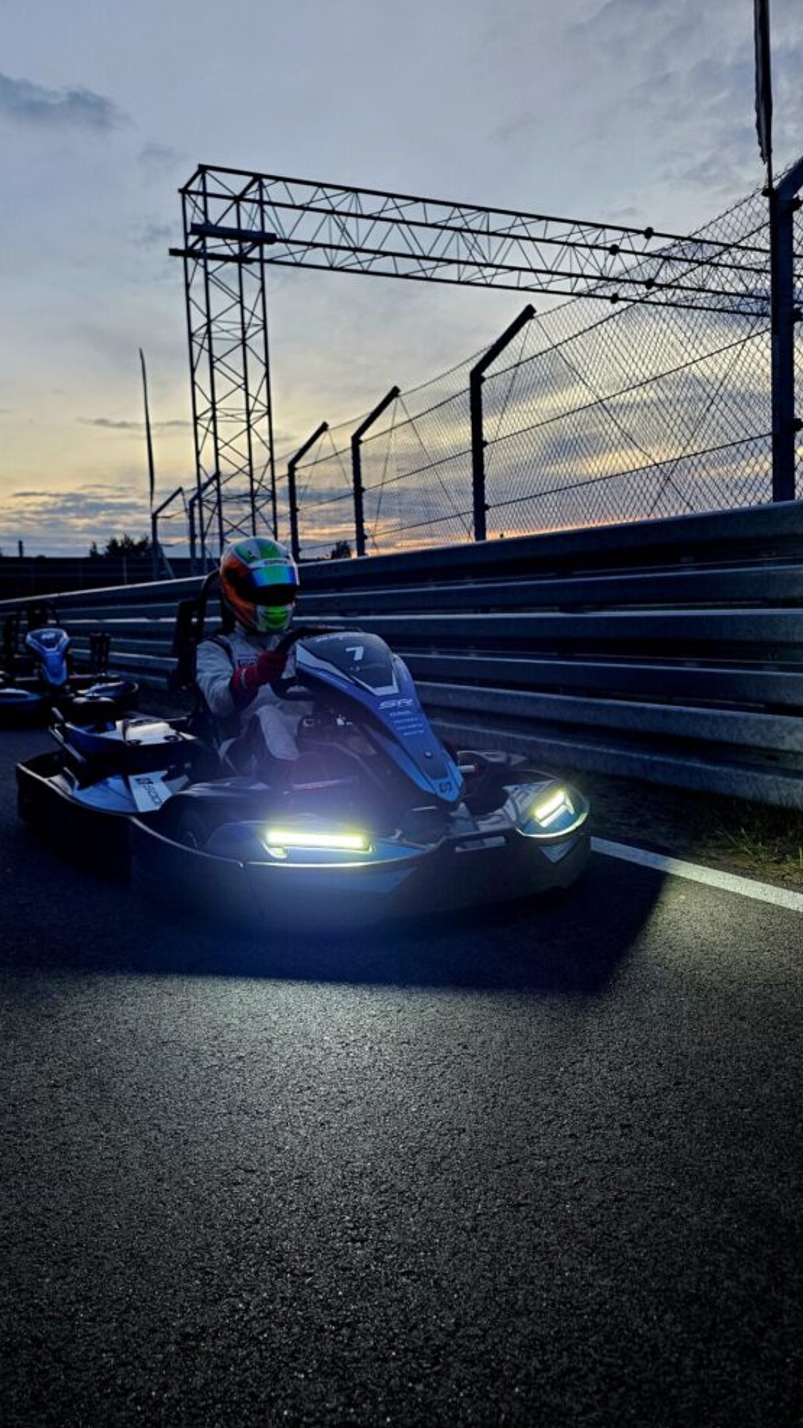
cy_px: 690
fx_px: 984
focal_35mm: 26
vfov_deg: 71.9
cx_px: 317
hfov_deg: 44.1
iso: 320
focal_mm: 6.3
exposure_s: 1/57.1
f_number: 1.7
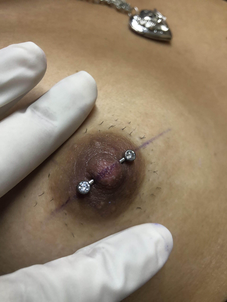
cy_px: 151
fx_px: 245
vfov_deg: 63.4
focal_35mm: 28
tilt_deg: -48.8
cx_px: 114
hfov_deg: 49.7
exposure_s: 1/15
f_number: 1.8
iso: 50
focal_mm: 4
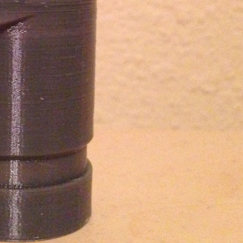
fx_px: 619
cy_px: 28
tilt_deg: -6.0
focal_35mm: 78
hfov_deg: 20.6
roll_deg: +0.8
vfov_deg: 21.7
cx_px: -57
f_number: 2.4
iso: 800
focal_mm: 4.12
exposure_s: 1/15
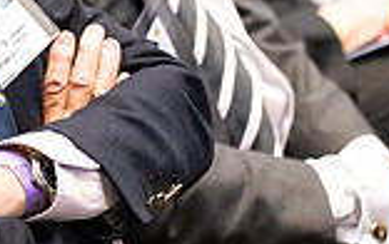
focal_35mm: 379
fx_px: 4024
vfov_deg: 3.5
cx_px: -92
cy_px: -46
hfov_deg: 5.5
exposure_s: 1/500
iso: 2500
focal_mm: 100
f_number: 2.8
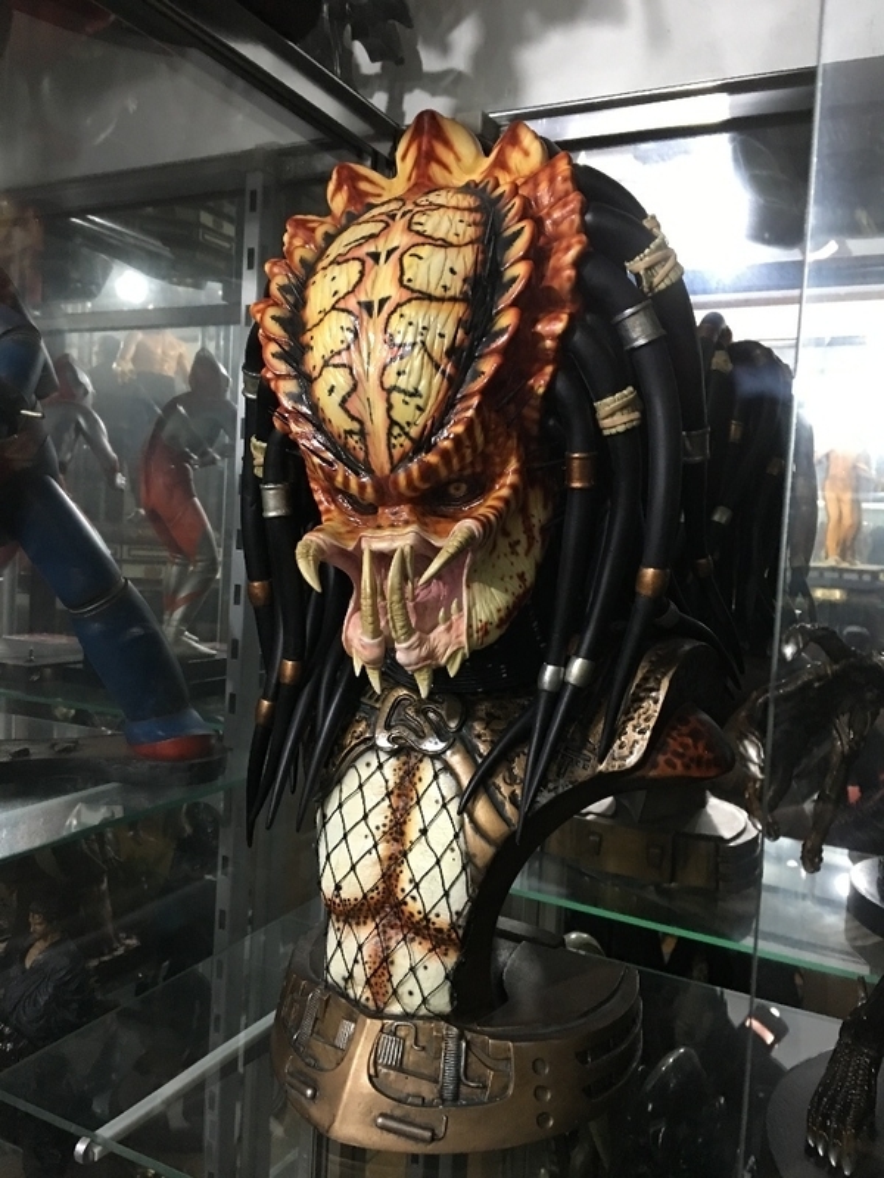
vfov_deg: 61.7
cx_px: 442
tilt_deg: -2.3
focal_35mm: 29
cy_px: 589
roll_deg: -3.0
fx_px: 987
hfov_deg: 48.2
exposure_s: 1/4
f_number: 2.2
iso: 50
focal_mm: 4.15
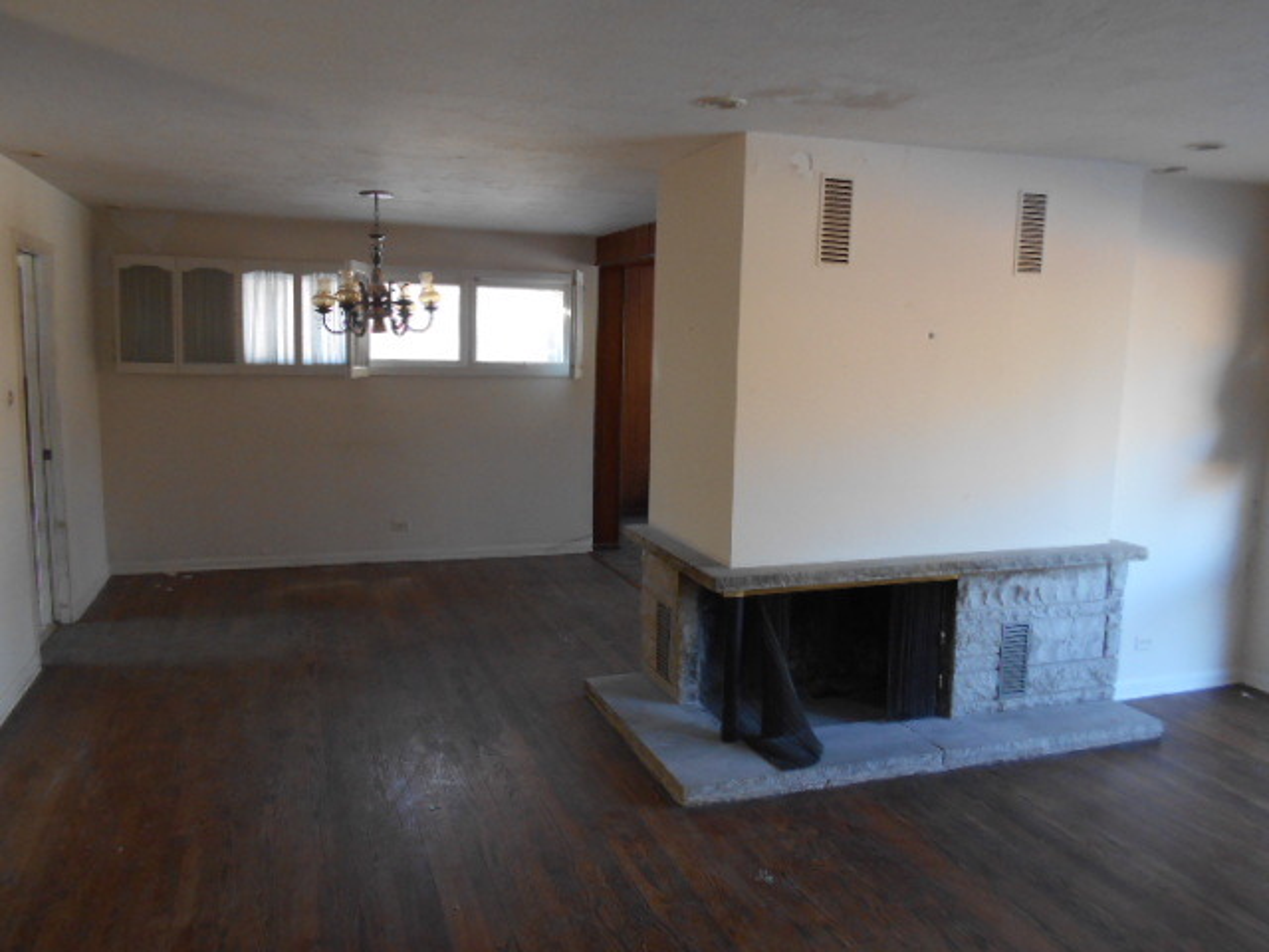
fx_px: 953
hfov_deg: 67.3
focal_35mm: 26
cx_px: 634
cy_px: 476
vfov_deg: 53.1
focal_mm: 4.6
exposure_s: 1/30
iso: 200
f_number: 3.2
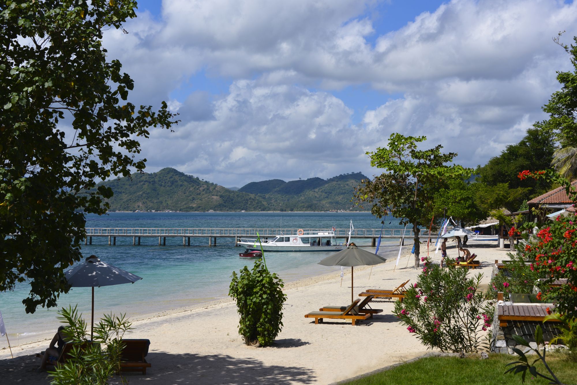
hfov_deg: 34.5
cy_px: 192
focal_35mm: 58
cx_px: 288
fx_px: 930
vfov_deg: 23.4
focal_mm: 58
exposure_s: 1/750
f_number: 8
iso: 200
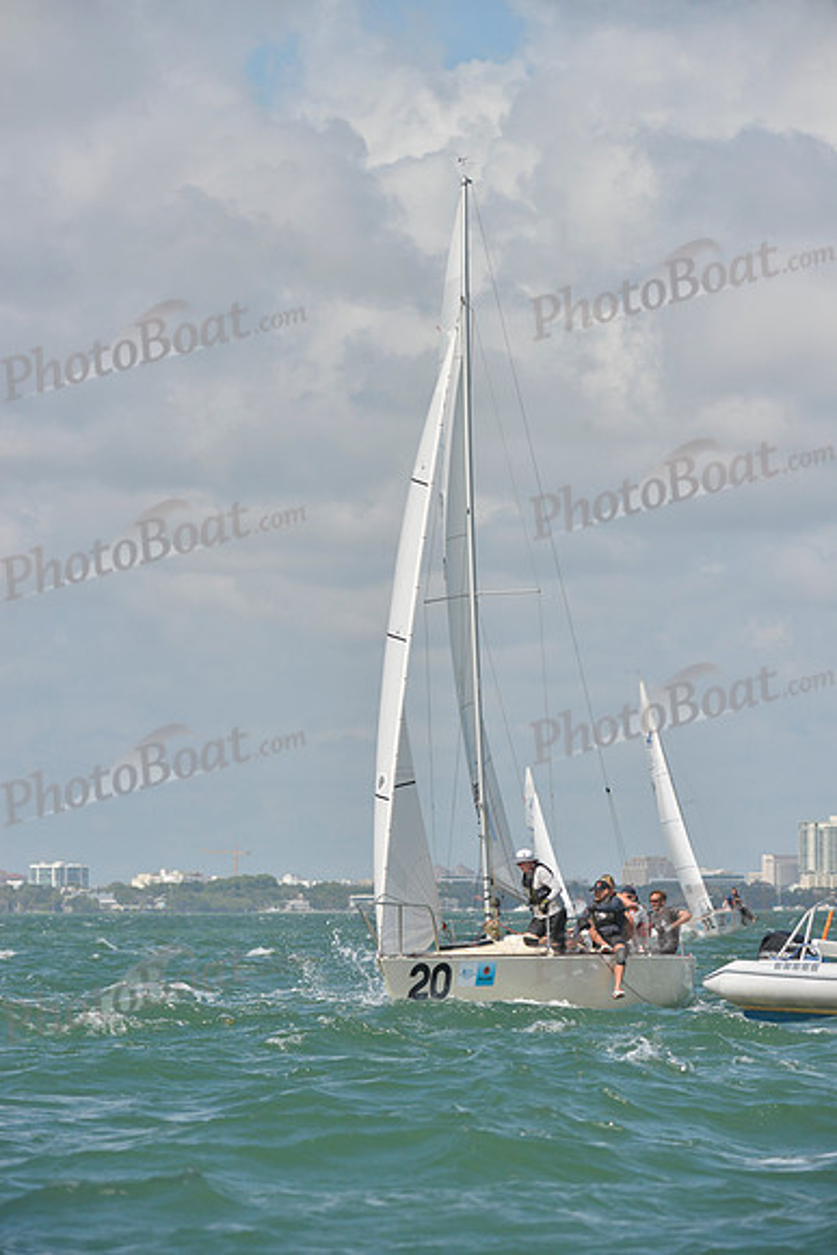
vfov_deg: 10.3
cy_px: 628
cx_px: 418
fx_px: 6970
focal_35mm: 200
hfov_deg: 6.9
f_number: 8
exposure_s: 1/1250
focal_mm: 200
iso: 280
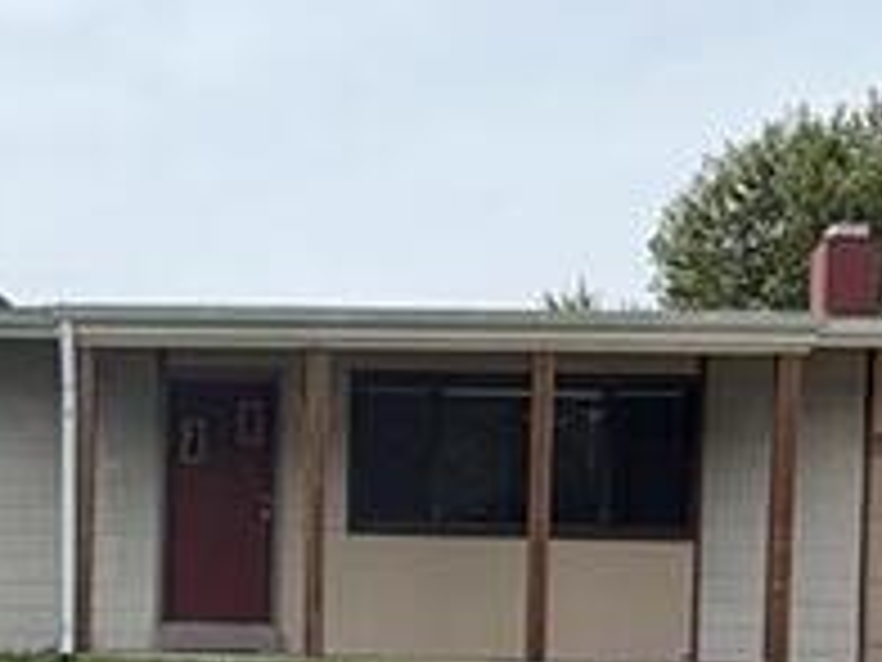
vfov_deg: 24.5
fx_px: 1452
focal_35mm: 57
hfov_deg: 33.6
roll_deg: -4.2
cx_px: 342
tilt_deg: +0.8
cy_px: 667
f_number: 2.2
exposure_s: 1/1033
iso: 20
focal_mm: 2.22
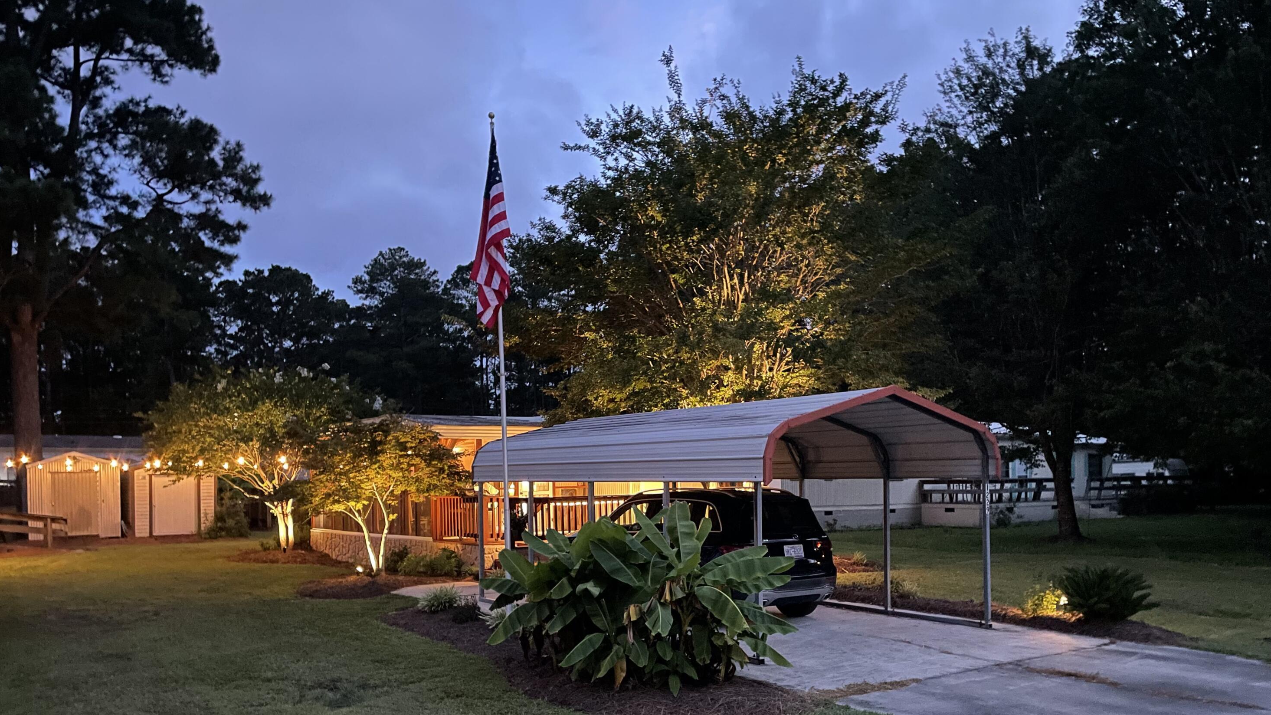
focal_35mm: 29
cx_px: 650
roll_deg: +0.7
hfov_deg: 66.1
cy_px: 481
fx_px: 977
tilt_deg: +0.0
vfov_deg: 39.7
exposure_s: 1/8
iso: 800
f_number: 1.6
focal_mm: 4.2
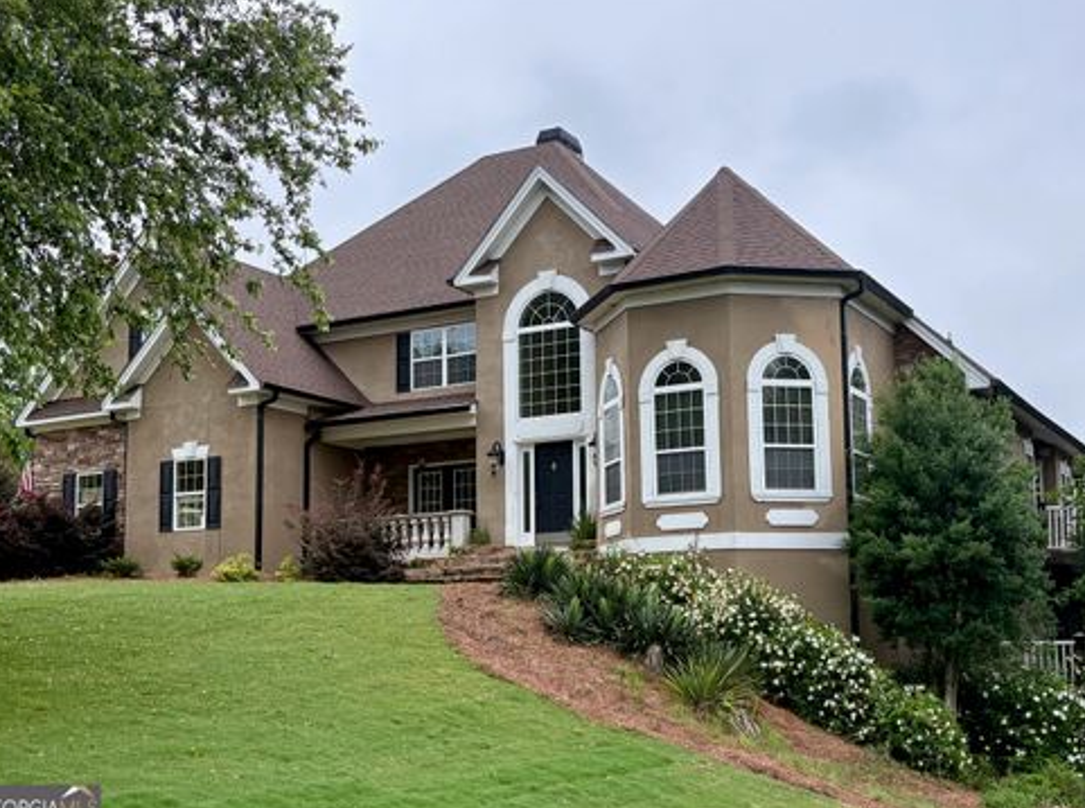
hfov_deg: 65.5
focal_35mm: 27
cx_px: 539
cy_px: 406
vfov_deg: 51.1
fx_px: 844
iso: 64
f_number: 1.6
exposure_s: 1/801
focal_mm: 5.96
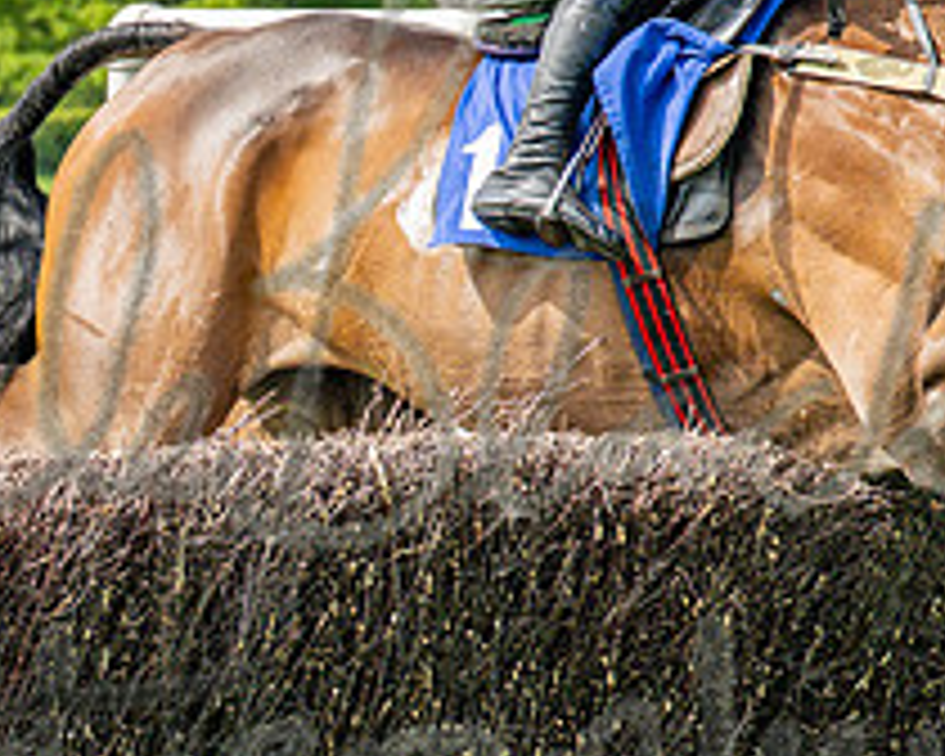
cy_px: 412
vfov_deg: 4.8
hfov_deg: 6.0
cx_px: 228
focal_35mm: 320
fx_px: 8950
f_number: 4
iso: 400
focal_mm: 70
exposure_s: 1/2500
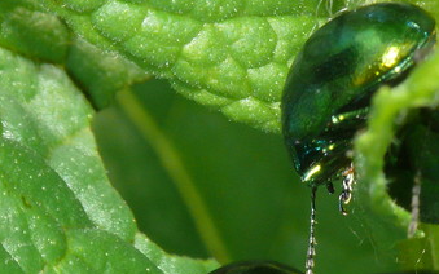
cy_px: 218
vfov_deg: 2.8
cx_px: 345
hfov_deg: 4.5
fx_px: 5612
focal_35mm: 469
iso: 200
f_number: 9
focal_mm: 37.1
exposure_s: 1/80
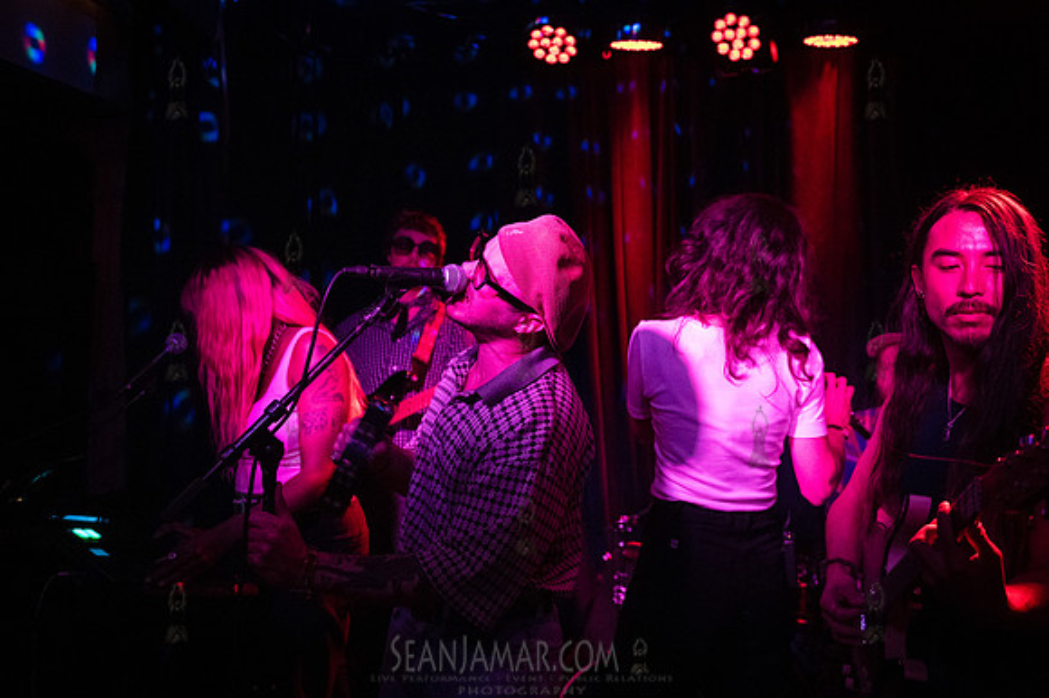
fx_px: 1048
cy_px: 349
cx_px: 524
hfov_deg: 53.2
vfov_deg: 36.8
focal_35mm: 36
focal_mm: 36
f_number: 3.5
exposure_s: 1/320
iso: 12800
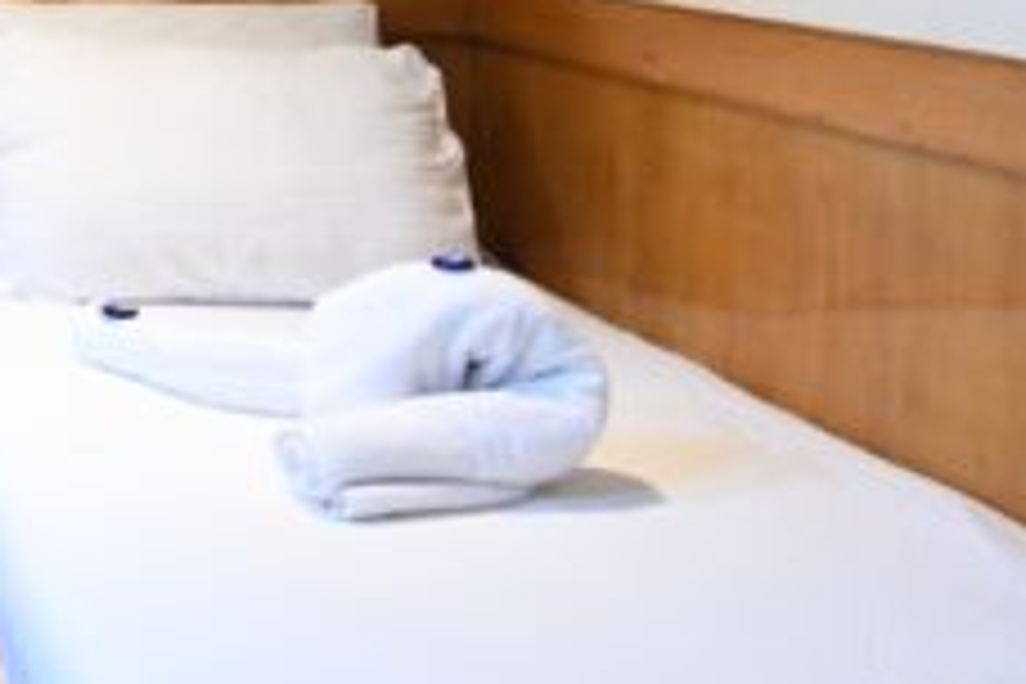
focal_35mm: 63
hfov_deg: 27.4
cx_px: -256
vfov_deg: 20.4
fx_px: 1795
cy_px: -97
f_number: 3.5
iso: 2500
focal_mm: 14
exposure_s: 1/60
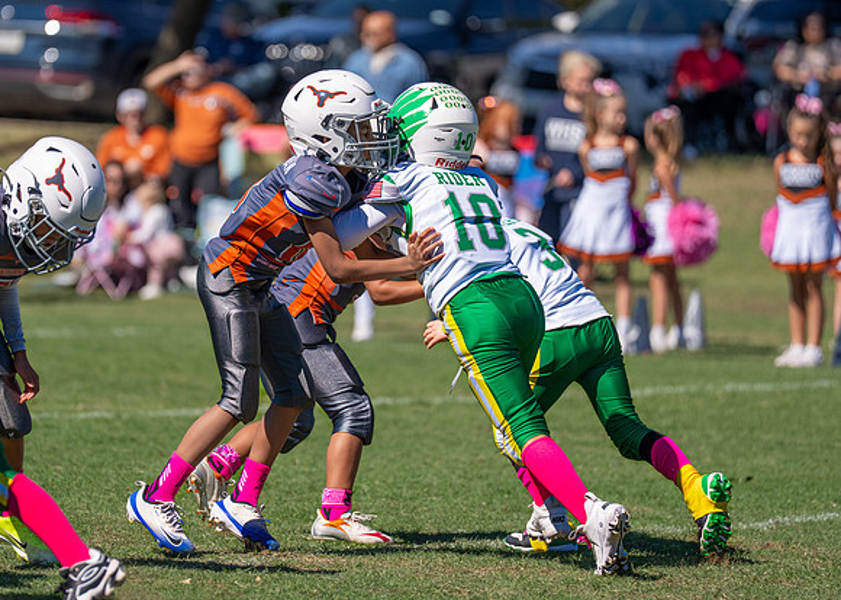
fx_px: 7476
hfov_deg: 6.4
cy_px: 225
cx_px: 251
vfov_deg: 4.6
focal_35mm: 313
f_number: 2.8
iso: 160
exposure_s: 1/4000
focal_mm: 200
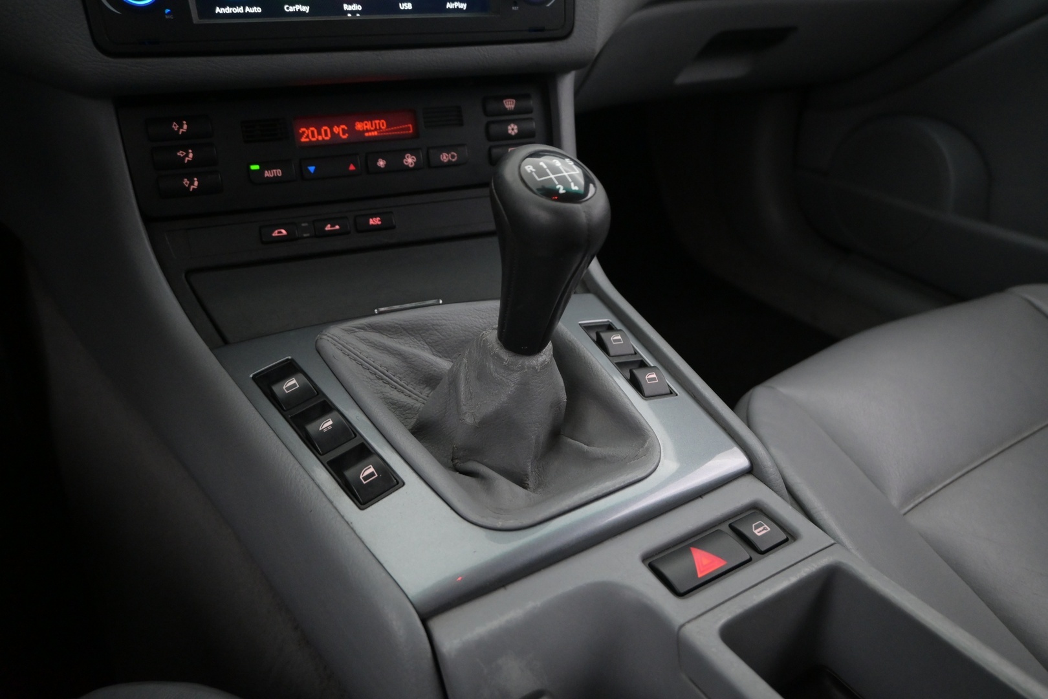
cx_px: 524
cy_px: 350
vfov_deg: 47.9
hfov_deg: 67.4
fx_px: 786
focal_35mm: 27
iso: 2500
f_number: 3.5
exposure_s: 1/50
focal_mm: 18
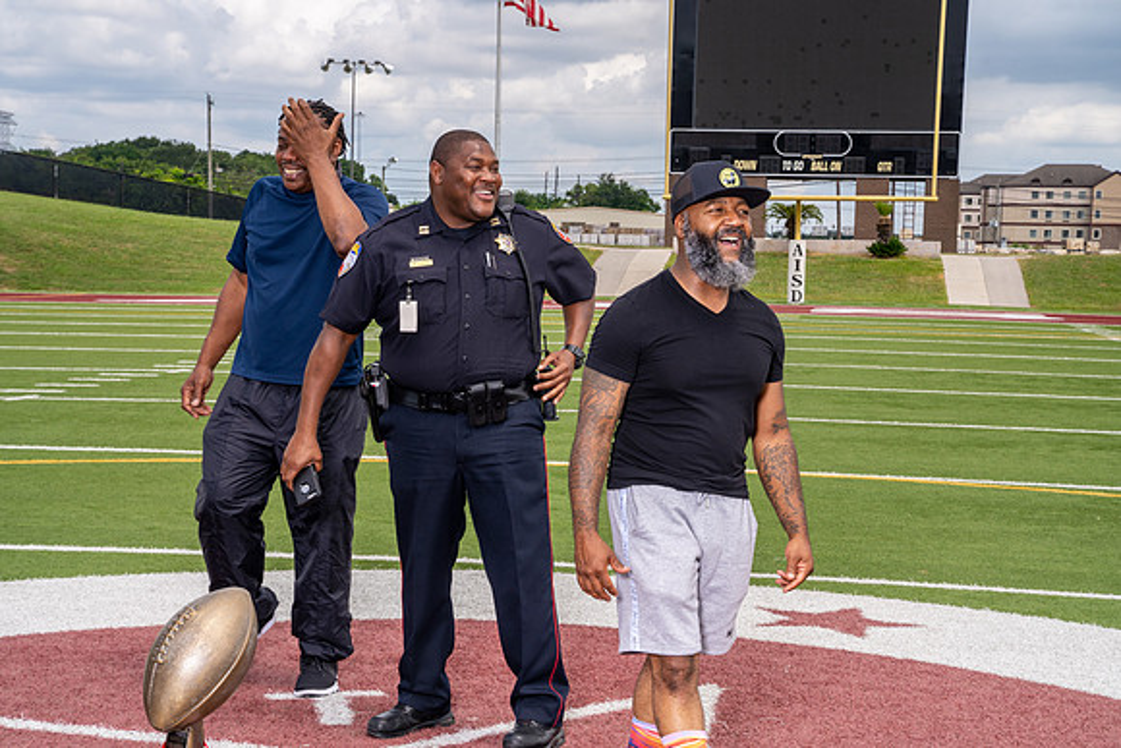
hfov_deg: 28.8
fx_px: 2180
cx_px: 560
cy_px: 374
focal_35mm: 70
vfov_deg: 19.5
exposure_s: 1/200
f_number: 11
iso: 100
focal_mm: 70
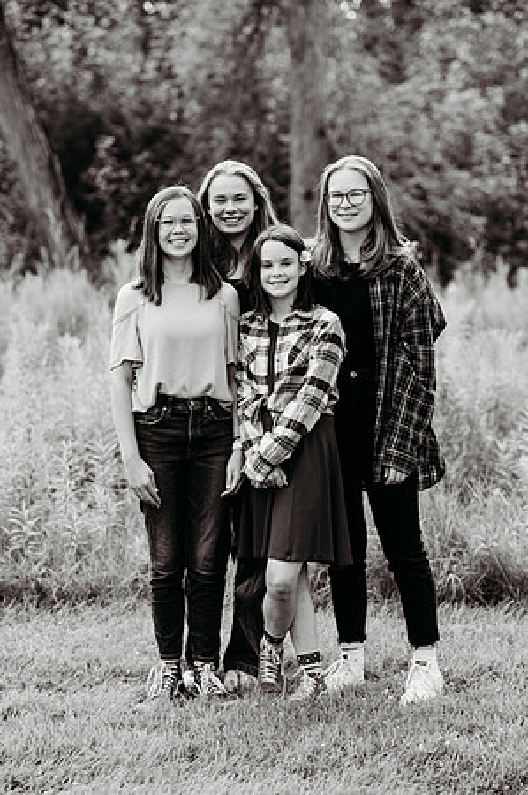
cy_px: 398
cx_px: 264
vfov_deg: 23.9
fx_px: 1874
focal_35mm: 85
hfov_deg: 16.0
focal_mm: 85
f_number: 2.8
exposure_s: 1/320
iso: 400
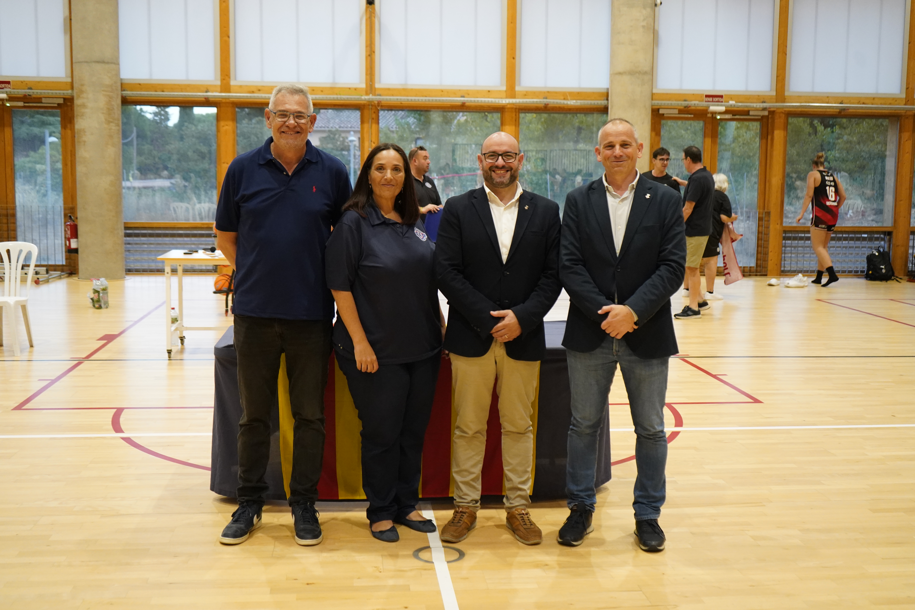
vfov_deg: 33.4
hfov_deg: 48.5
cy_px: 305
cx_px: 458
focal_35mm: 40
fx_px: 1017
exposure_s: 1/400
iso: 5000
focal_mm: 40
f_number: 4
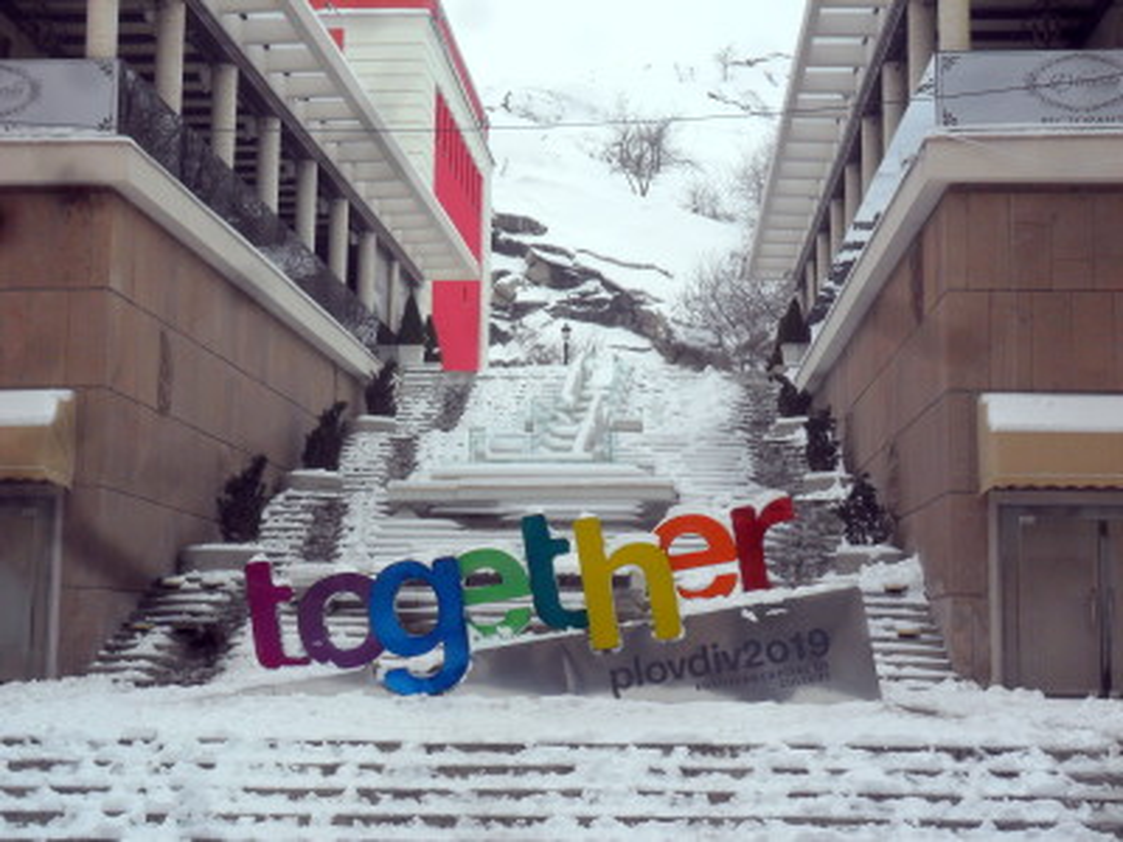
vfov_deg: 23.3
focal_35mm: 63
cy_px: 421
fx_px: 2044
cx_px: 562
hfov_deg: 30.7
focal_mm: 11.2
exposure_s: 1/350
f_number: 5.6
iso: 100
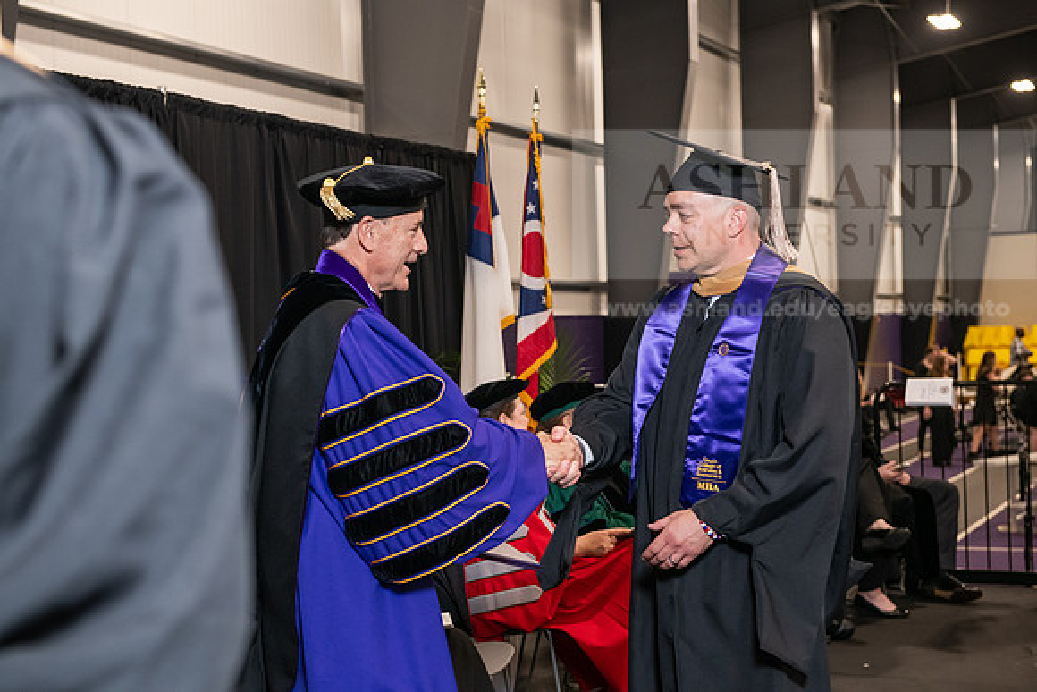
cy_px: 346
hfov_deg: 33.4
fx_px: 1729
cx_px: 518
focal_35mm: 60
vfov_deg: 22.6
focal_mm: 60
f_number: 5
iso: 2000
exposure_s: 1/125
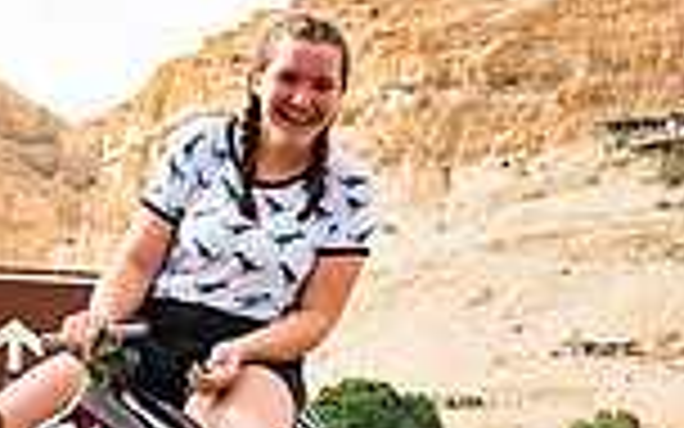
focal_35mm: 140
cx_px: 135
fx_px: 2610
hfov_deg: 14.8
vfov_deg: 9.2
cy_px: 570
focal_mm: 36
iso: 200
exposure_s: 1/2000
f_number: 2.8
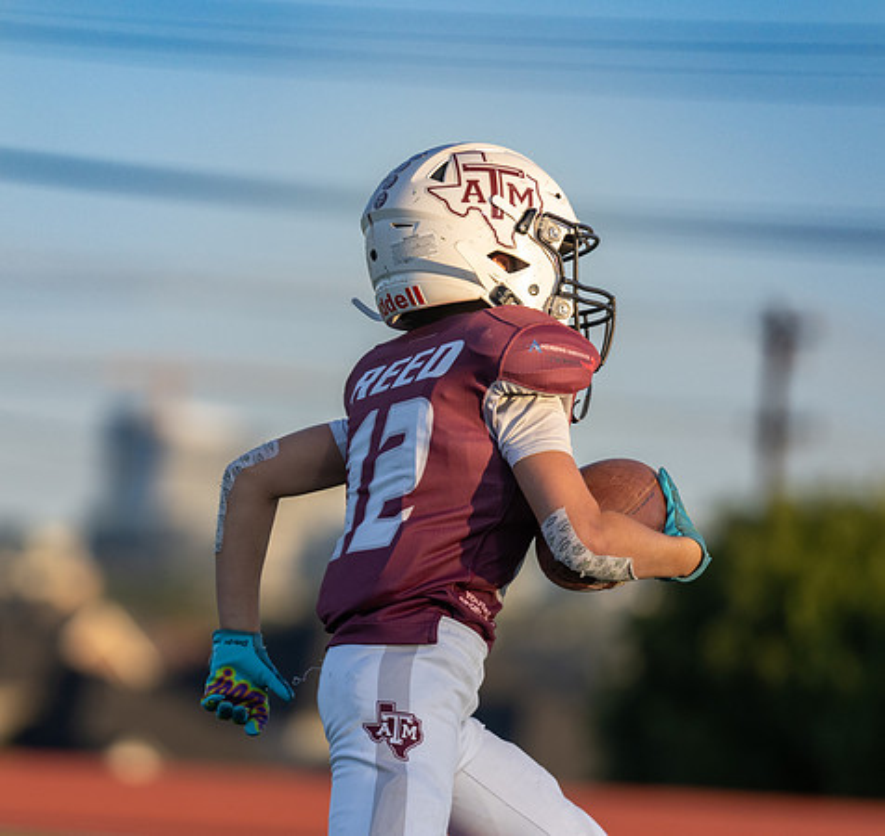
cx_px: 271
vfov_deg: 5.1
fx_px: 9434
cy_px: 557
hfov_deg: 5.4
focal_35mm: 335
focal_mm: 195
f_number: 2.8
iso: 250
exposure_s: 1/2000
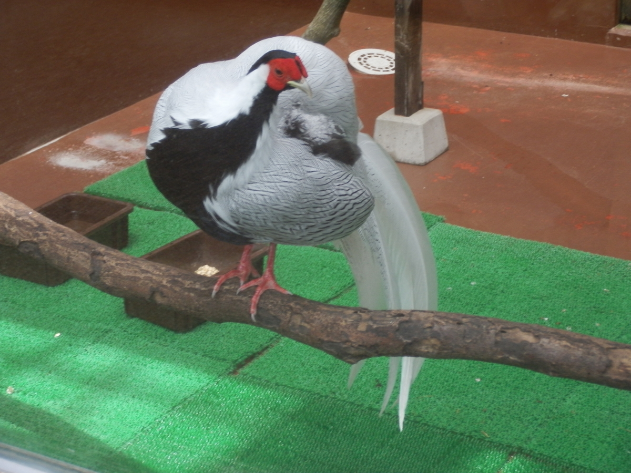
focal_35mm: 85
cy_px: 236
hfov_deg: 23.0
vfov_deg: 17.4
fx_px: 1549
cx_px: 316
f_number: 5
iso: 200
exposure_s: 1/25
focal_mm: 15.2
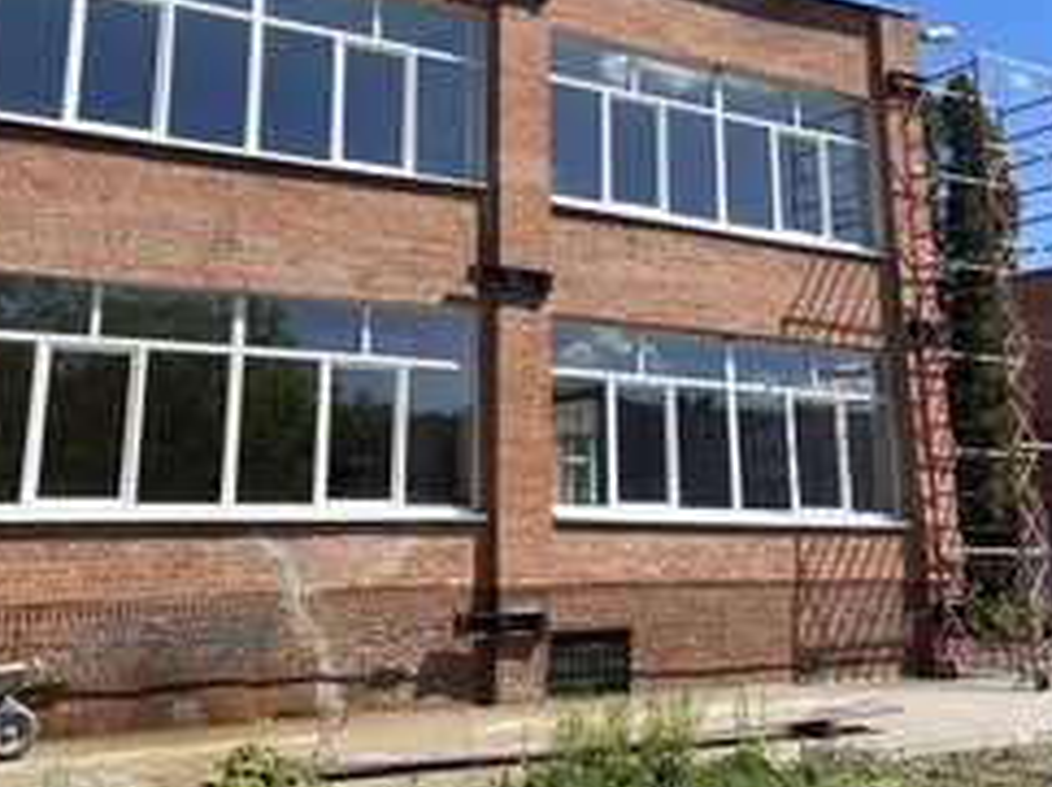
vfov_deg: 32.8
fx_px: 1305
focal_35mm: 43
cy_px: 187
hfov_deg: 43.9
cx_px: 522
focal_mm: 4.2
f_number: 1.6
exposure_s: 1/3205
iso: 32
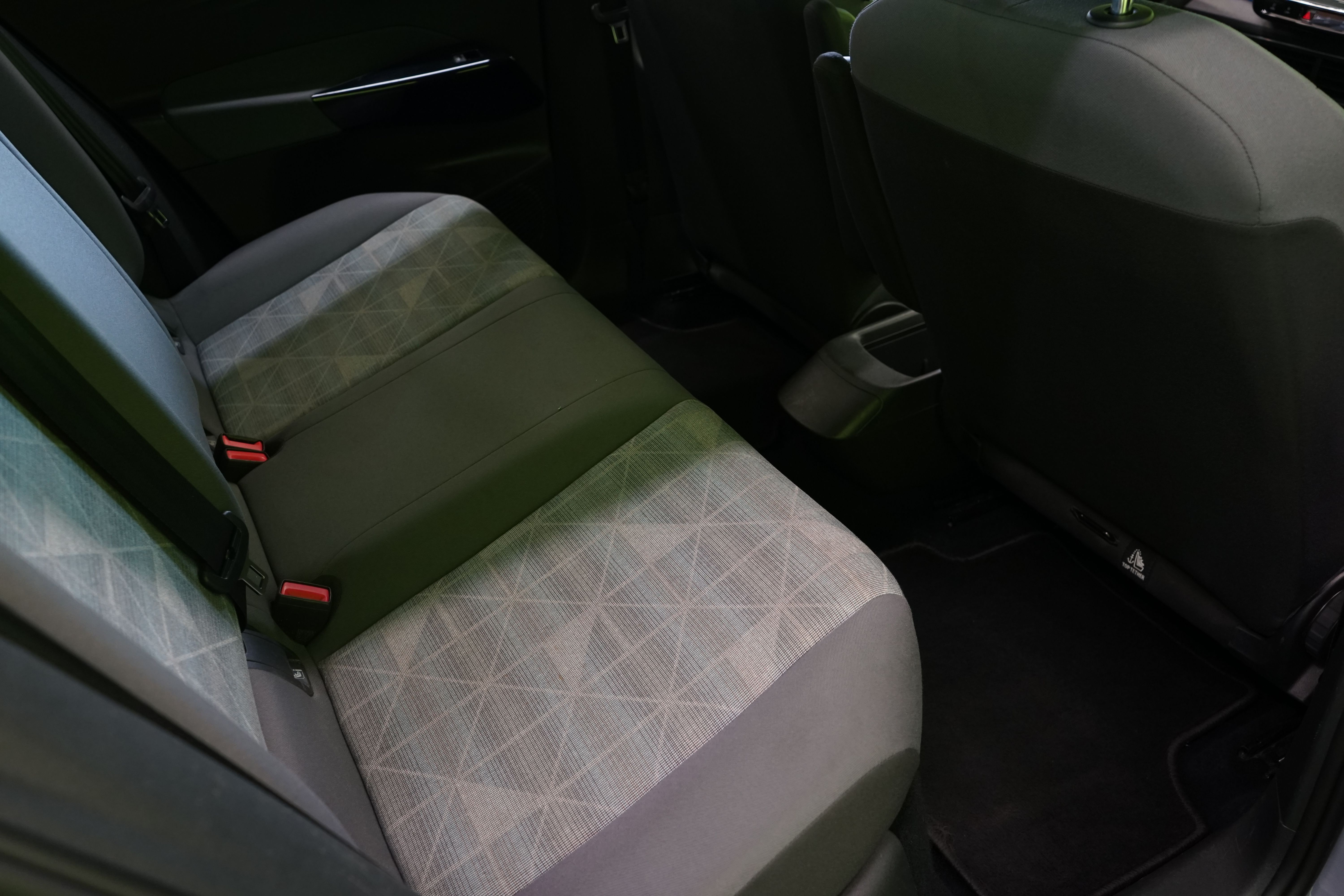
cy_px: 448
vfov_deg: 46.4
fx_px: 1045
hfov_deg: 65.5
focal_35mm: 28
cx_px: 672
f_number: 5
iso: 1000
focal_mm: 28
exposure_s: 1/20
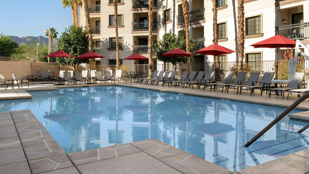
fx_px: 270
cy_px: 75
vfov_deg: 35.6
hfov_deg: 59.5
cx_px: 152
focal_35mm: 33
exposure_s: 1/15
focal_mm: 31
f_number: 22
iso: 50
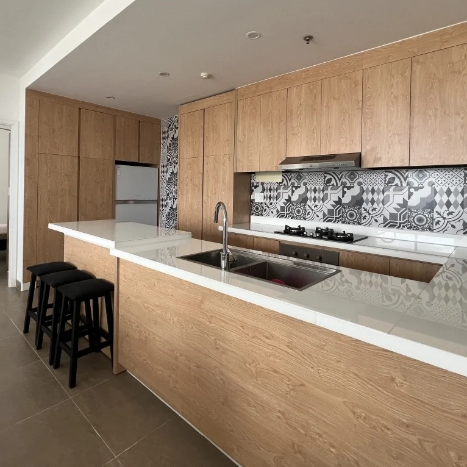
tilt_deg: -0.7
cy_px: 193
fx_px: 275
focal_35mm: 18
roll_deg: -1.5
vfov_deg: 80.0
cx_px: 227
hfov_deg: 80.7
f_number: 1.8
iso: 64
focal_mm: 1.57
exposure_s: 1/99
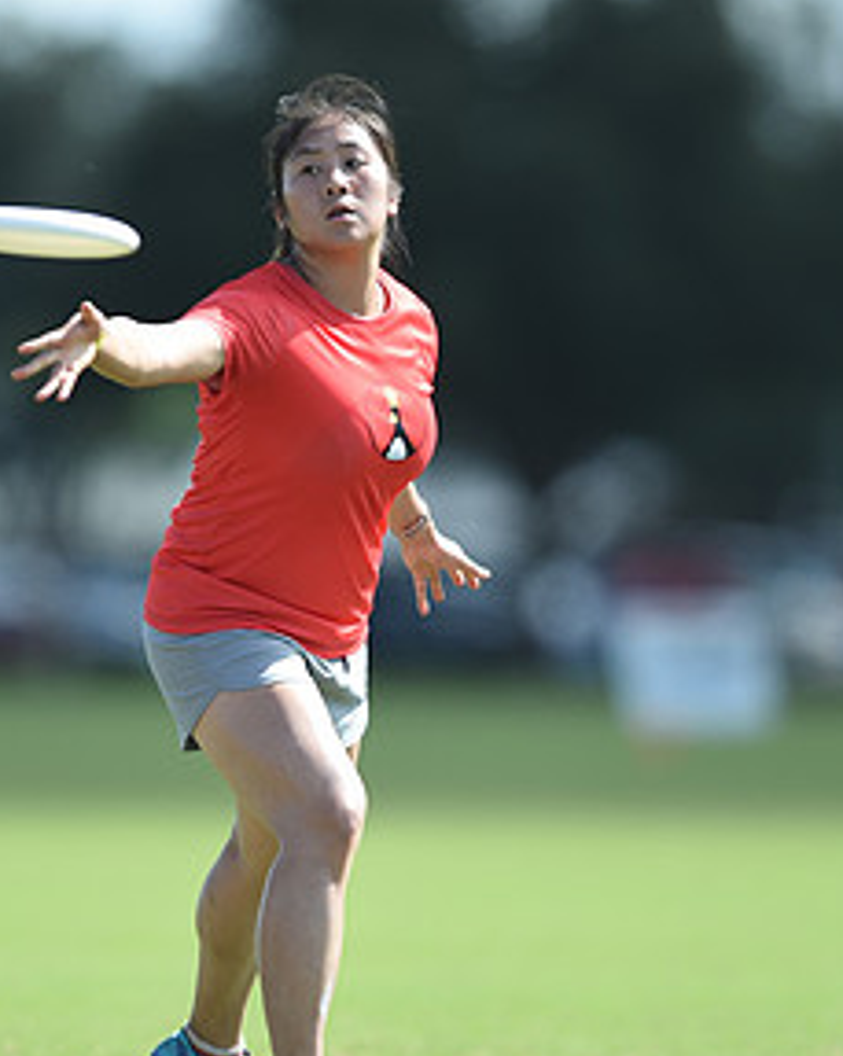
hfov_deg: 2.0
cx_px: 283
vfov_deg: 2.6
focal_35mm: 759
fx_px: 23709
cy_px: 578
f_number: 2.8
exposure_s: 1/1000
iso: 100
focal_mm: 400
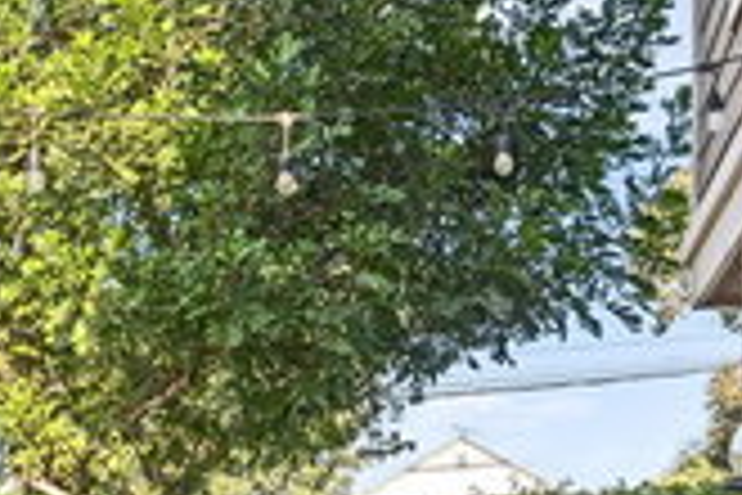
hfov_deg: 32.2
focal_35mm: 61
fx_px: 1257
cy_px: 608
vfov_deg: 20.7
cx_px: 171
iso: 320
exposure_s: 1/30
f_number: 7.1
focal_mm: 21
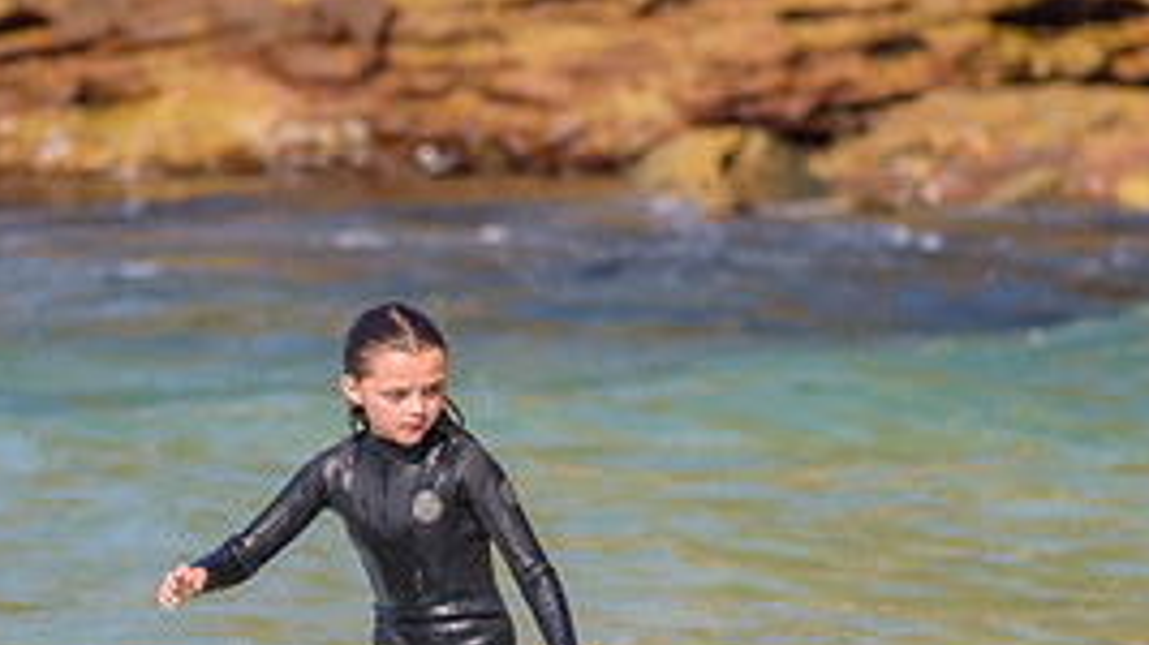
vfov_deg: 0.9
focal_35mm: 1396
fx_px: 42519
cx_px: 414
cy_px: 626
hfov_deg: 1.5
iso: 280
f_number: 5.6
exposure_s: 1/2000
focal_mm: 500
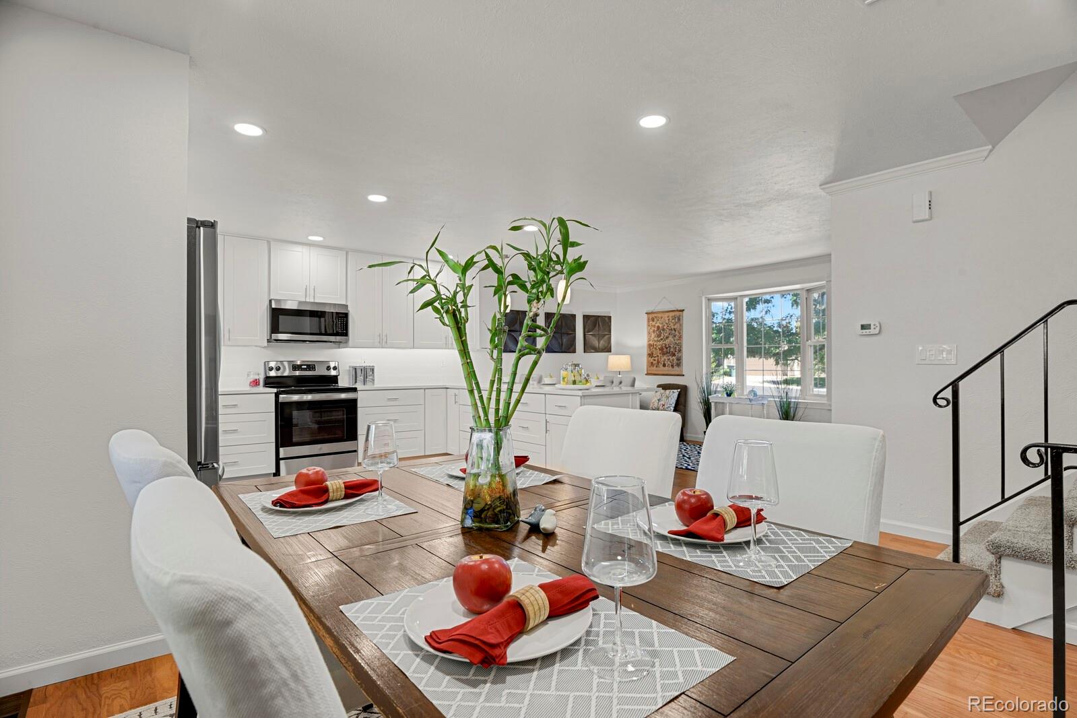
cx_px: 538
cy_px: 359
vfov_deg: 70.4
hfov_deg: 93.3
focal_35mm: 17
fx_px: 509
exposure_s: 1.3
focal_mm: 17
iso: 250
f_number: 8
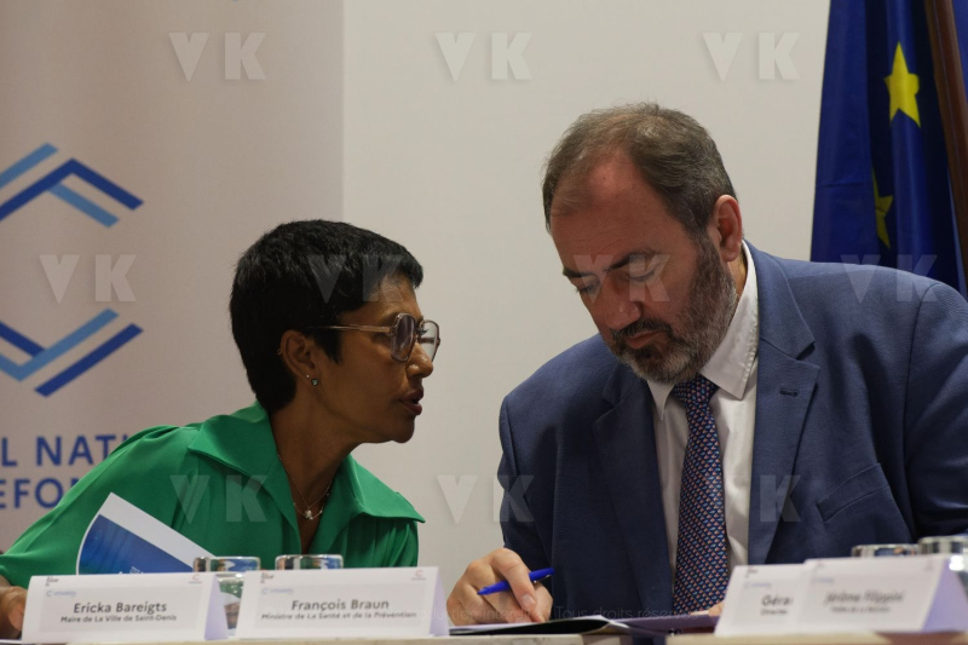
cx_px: 484
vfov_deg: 4.6
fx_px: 8064
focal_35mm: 300
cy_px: 322
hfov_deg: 6.9
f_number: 5
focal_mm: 200
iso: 4000
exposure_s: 1/250
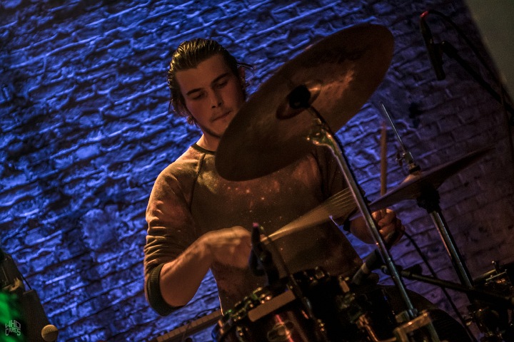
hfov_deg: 21.9
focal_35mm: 93
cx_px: 257
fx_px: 1328
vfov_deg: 14.7
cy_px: 171
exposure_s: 1/100
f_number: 2.8
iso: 3200
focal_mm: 62
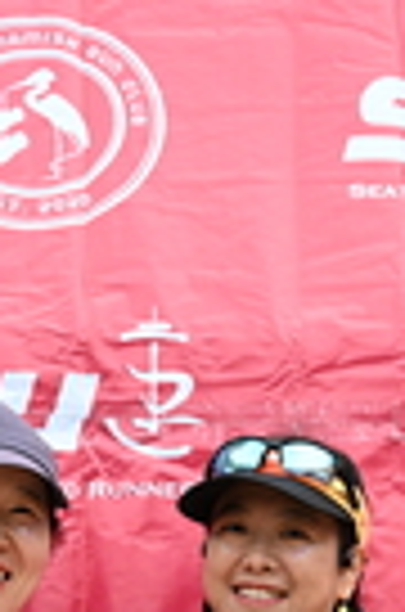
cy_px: 1080
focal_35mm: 211
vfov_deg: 9.3
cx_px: 209
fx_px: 3579
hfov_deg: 6.5
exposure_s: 1/400
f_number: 4
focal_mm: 52
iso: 2000
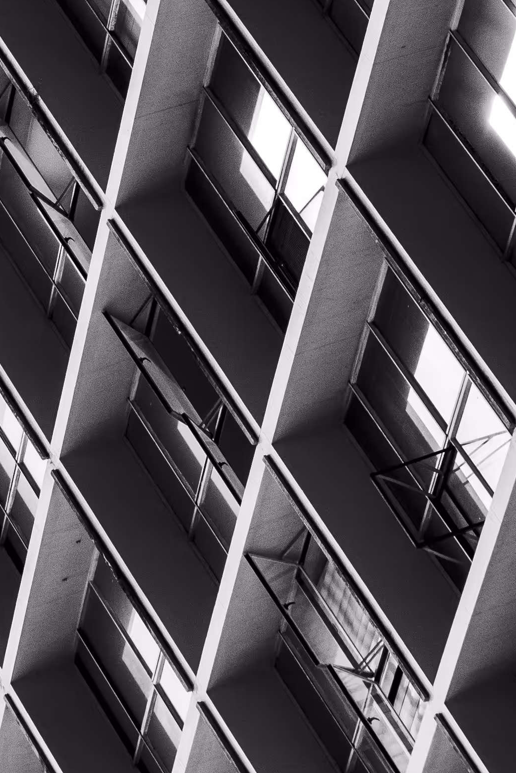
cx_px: -237
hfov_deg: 5.7
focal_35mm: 238
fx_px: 5115
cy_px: -234
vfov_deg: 8.5
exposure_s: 1/500
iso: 400
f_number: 8
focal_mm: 34
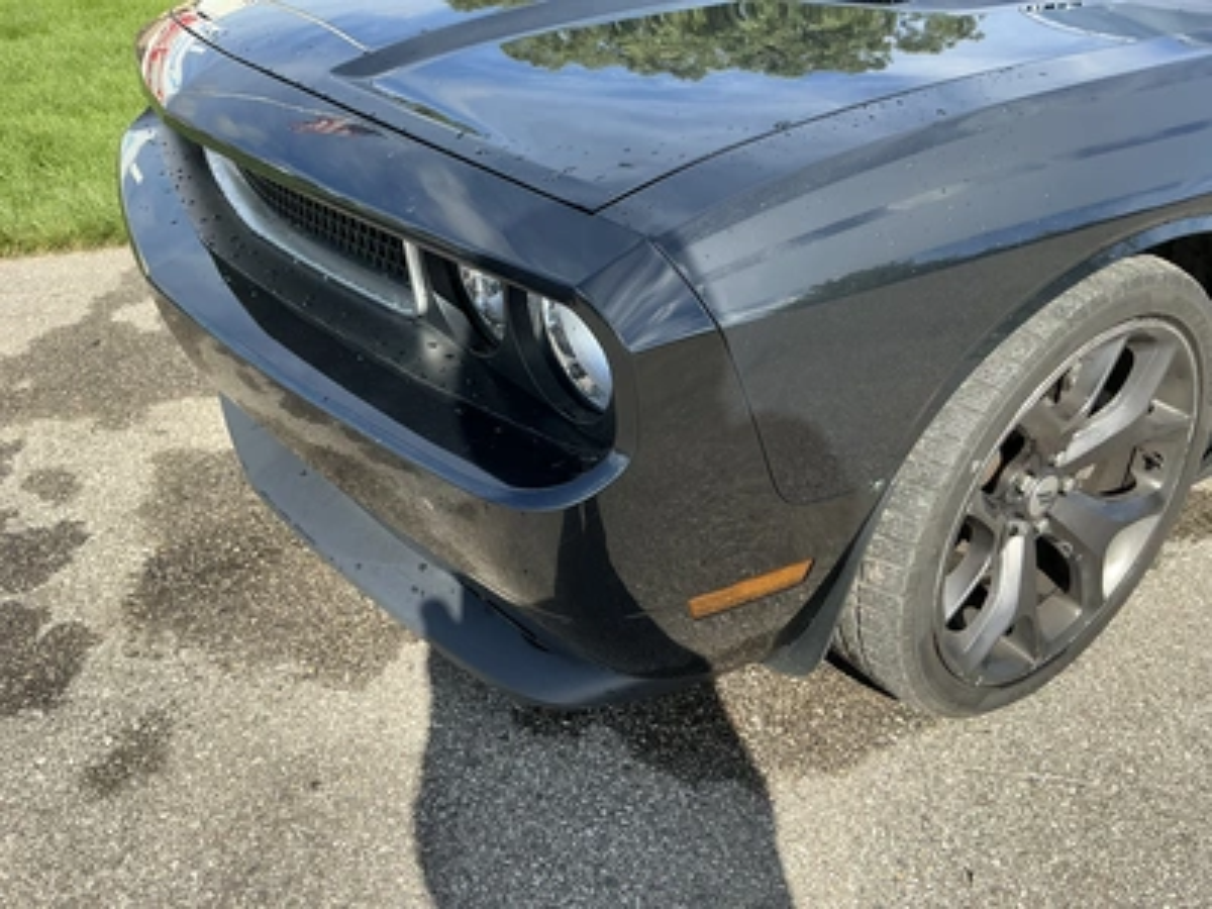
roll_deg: -3.8
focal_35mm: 28
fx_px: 980
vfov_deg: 49.7
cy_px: 454
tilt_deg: -30.2
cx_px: 606
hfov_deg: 63.4
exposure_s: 1/691
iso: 25
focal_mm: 3
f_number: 1.8
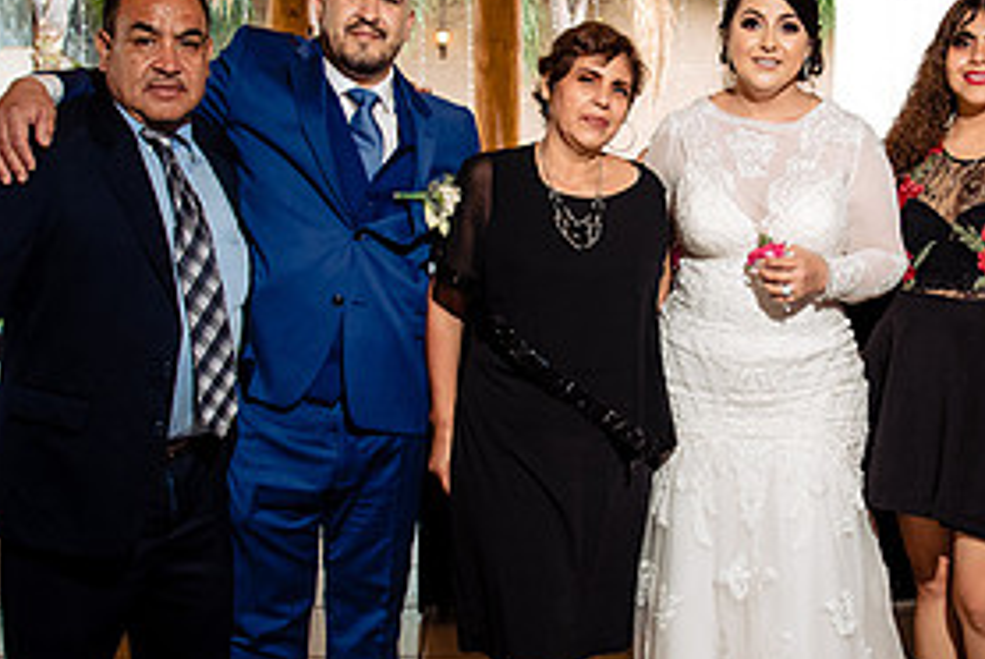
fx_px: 1369
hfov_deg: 38.9
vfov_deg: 27.1
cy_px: 317
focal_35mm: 50
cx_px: 691
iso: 2000
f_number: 7.1
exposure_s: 1/125
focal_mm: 24
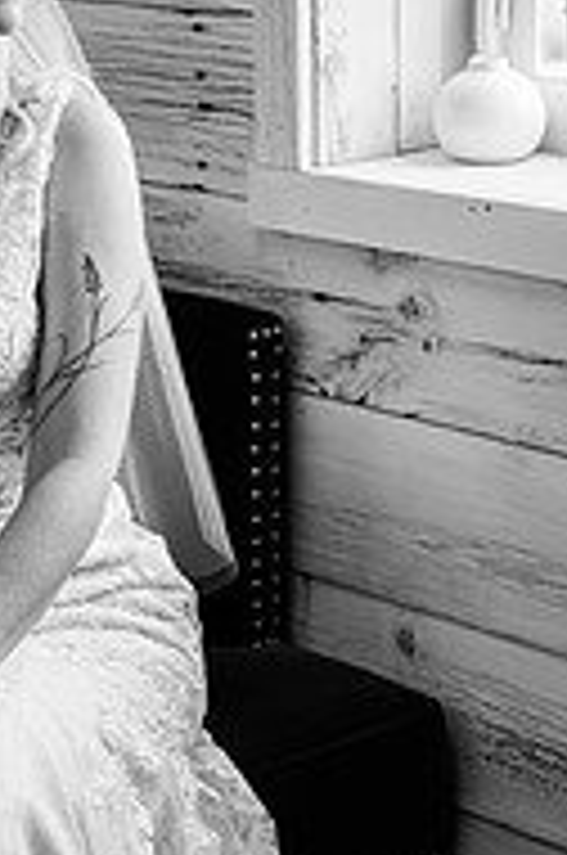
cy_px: 315
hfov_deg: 11.6
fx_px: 2750
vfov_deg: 17.6
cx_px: -20
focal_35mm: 116
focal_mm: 49
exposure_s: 1/200
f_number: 2.8
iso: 500
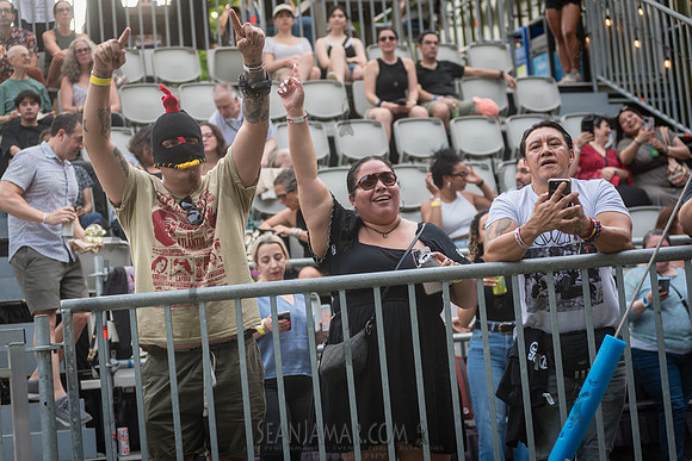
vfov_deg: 17.1
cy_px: 230
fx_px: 1538
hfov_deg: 25.4
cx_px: 346
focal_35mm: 80
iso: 400
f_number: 3.5
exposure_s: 1/400
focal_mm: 80
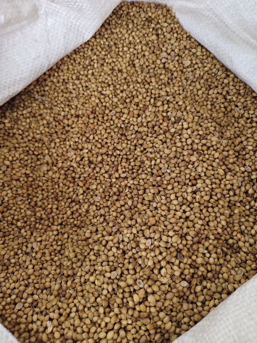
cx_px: 128
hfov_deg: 58.9
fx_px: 228
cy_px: 172
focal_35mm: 23
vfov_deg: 73.9
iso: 591
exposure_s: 1/50
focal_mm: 5.56
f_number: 1.88
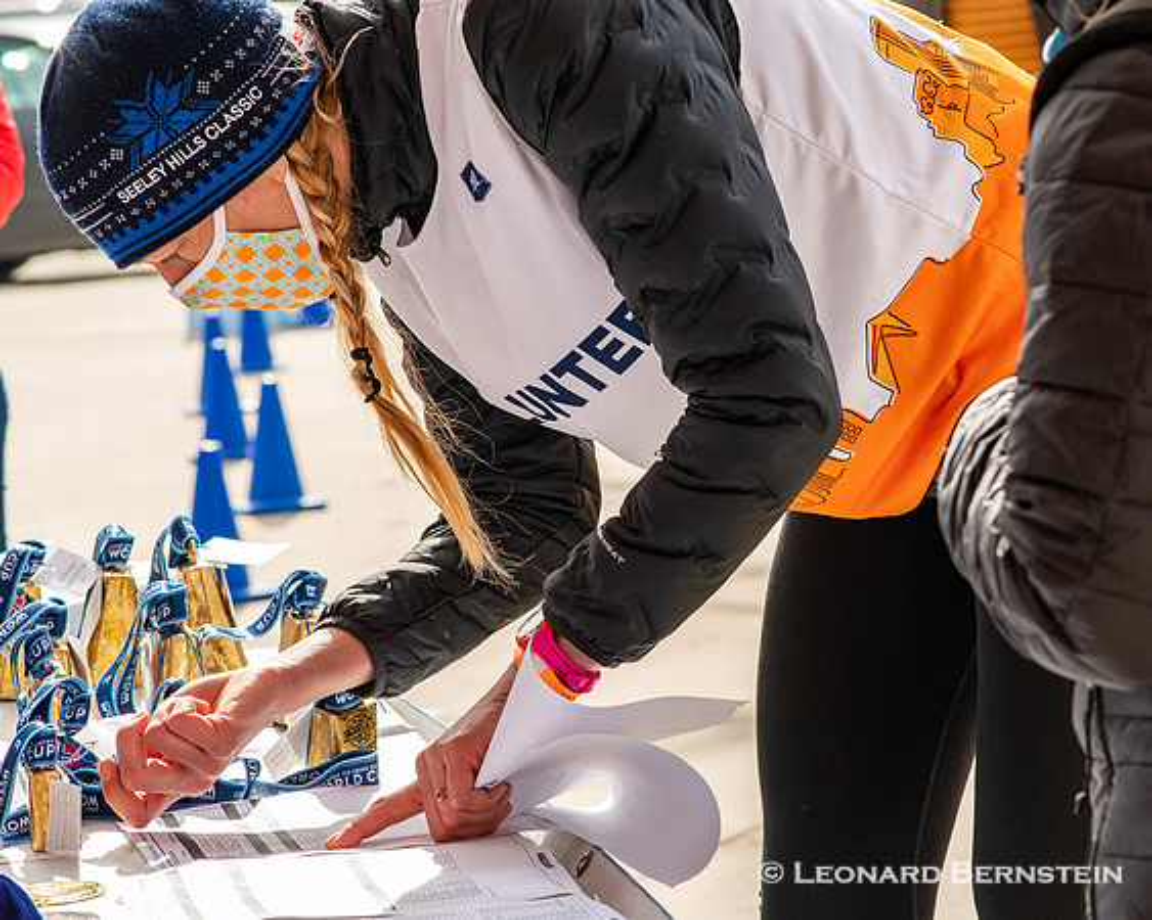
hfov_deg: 13.4
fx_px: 4894
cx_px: 691
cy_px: 460
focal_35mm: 144
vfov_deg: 10.7
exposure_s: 1/500
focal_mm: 85
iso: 400
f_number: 7.1
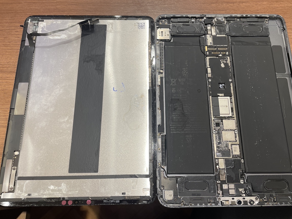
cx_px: 156
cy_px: 117
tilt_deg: -73.5
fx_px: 236
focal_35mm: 28
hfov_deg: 63.4
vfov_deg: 49.7
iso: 64
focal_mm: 4.2
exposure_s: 1/121
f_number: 1.6
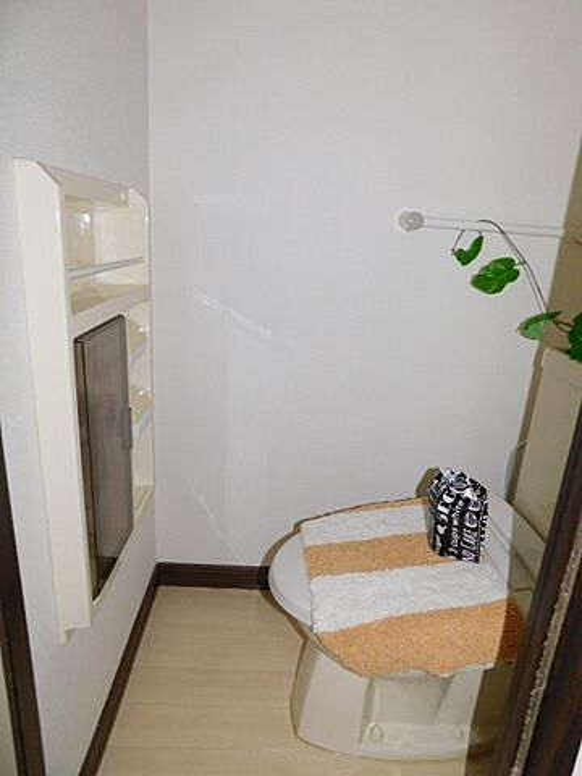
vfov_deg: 73.9
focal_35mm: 23
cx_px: 291
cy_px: 388
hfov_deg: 58.9
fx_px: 516
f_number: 3
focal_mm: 4
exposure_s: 1/30
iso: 200
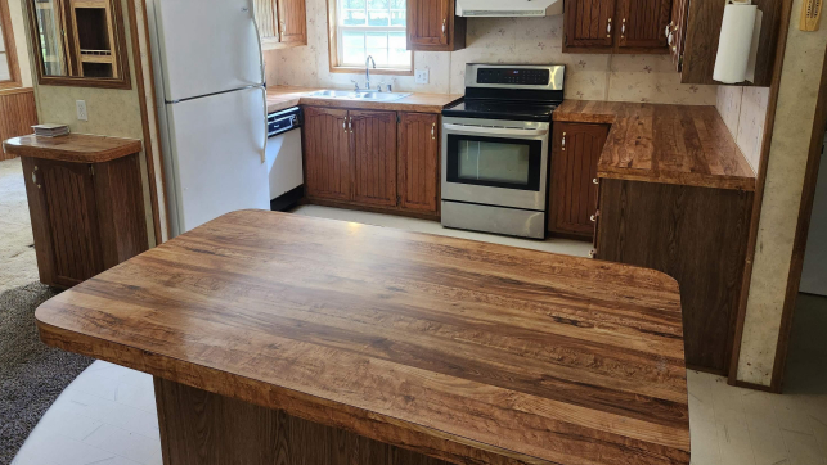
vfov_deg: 43.9
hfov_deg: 71.9
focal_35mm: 26
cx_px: 408
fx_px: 570
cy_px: 161
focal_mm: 5.54
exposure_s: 1/120
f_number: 1.8
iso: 320
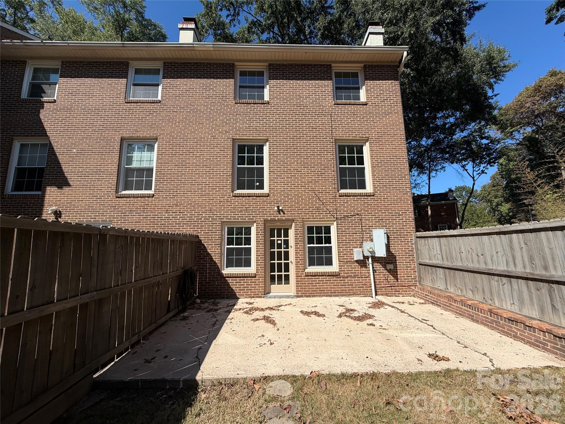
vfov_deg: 85.7
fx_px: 229
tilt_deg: +8.0
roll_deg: +1.2
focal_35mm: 14
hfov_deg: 102.1
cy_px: 212
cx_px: 282
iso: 20
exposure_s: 1/1105
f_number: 2.2
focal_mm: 2.22
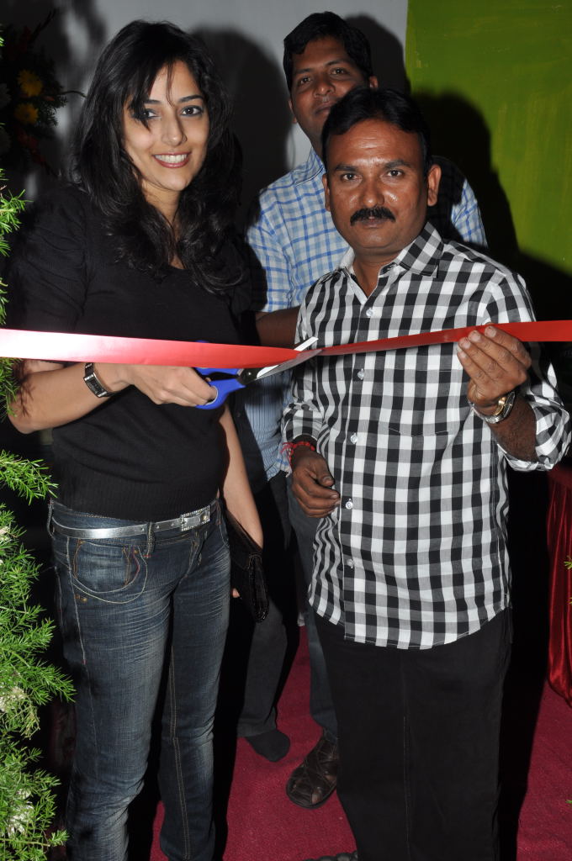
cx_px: 286
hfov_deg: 35.4
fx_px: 896
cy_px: 430
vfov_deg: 51.3
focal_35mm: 38
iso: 200
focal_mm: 25
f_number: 10
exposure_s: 1/125
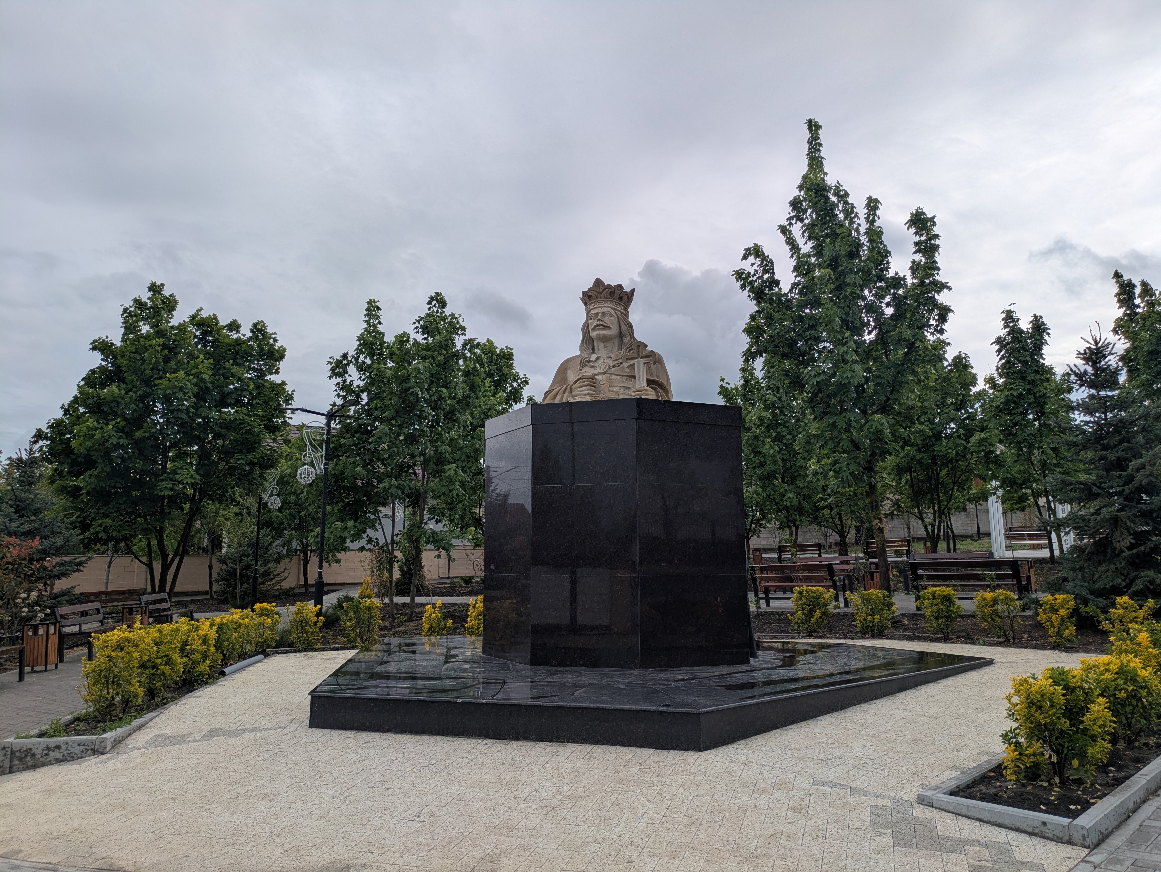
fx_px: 839
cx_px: 580
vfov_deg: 54.9
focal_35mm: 25
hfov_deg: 69.4
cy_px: 436
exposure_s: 1/3226
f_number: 1.89
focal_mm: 5.43
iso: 47
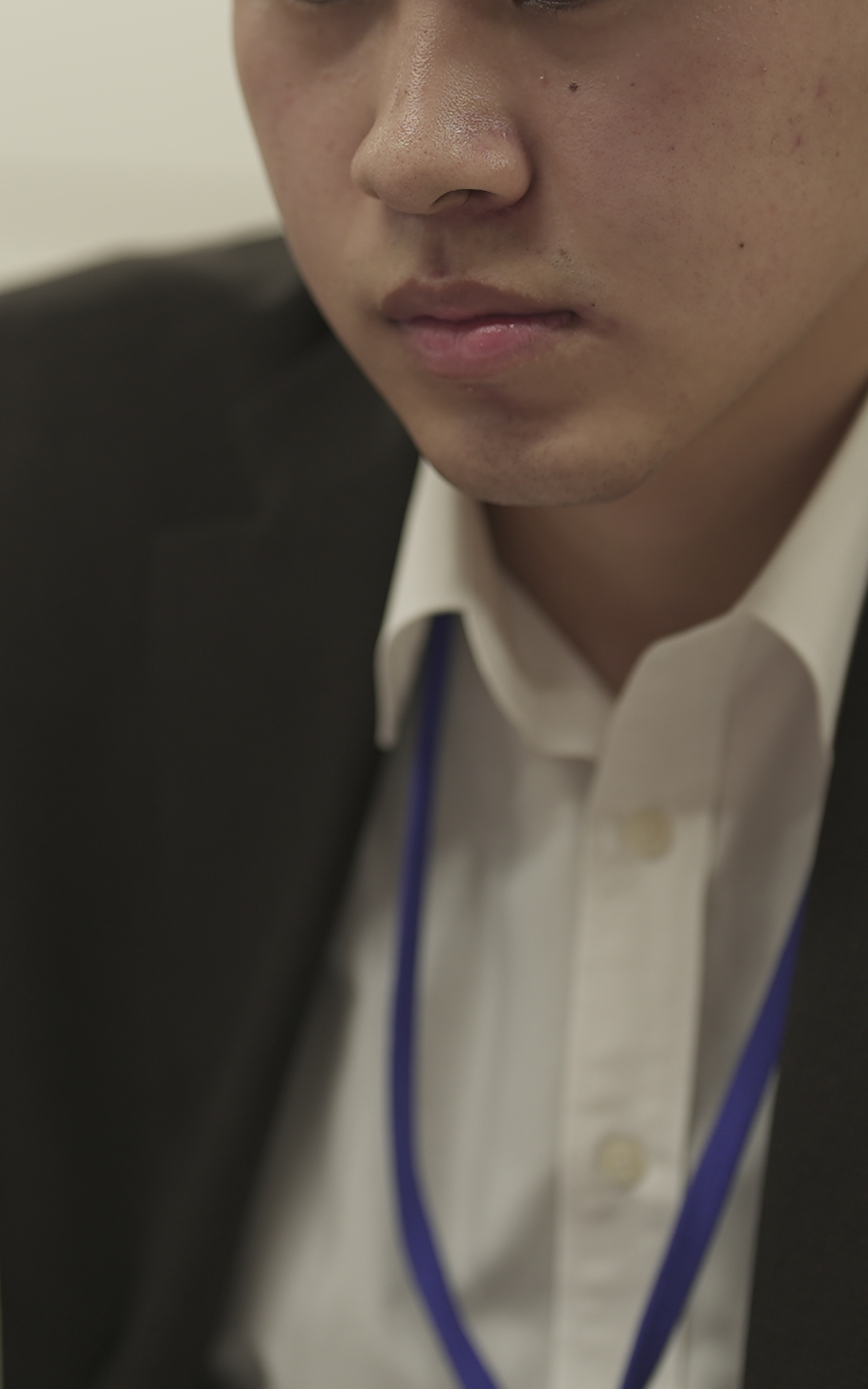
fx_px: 4806
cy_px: 279
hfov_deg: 10.3
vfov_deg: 16.3
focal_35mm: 127
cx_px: 211
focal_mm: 50
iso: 100
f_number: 1.6
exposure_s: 1/100
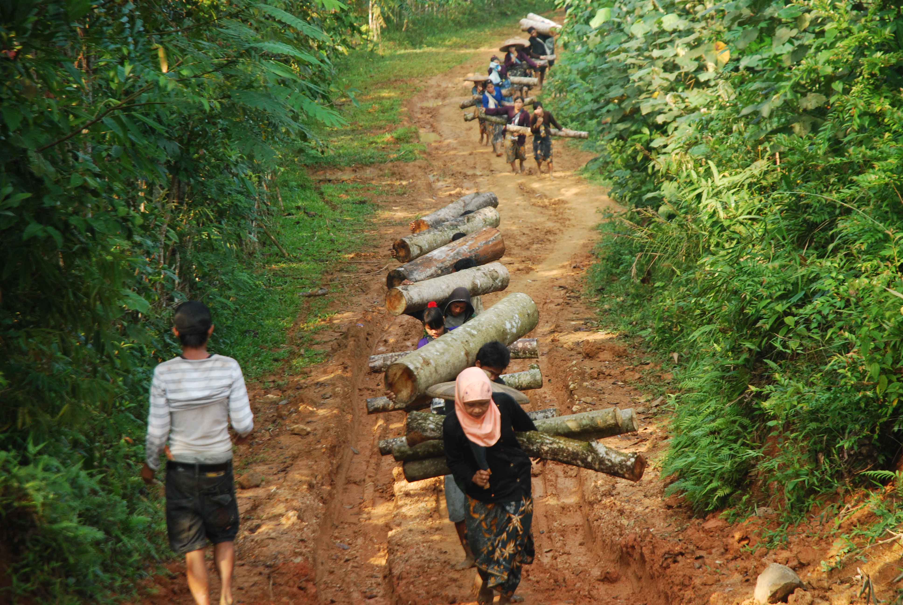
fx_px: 2637
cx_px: 452
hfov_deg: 19.4
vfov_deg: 13.1
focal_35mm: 105
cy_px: 302
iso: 400
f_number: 4.5
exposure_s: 1/250
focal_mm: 70
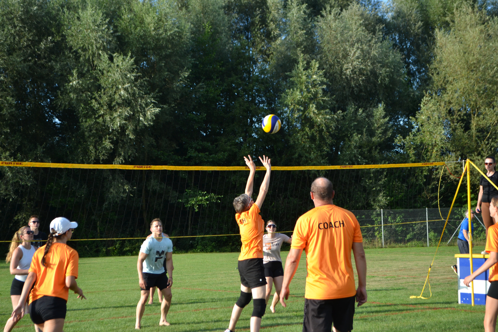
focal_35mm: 66
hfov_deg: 30.5
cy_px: 166
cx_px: 249
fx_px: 913
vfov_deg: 20.6
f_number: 5.3
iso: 400
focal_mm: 44
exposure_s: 1/800
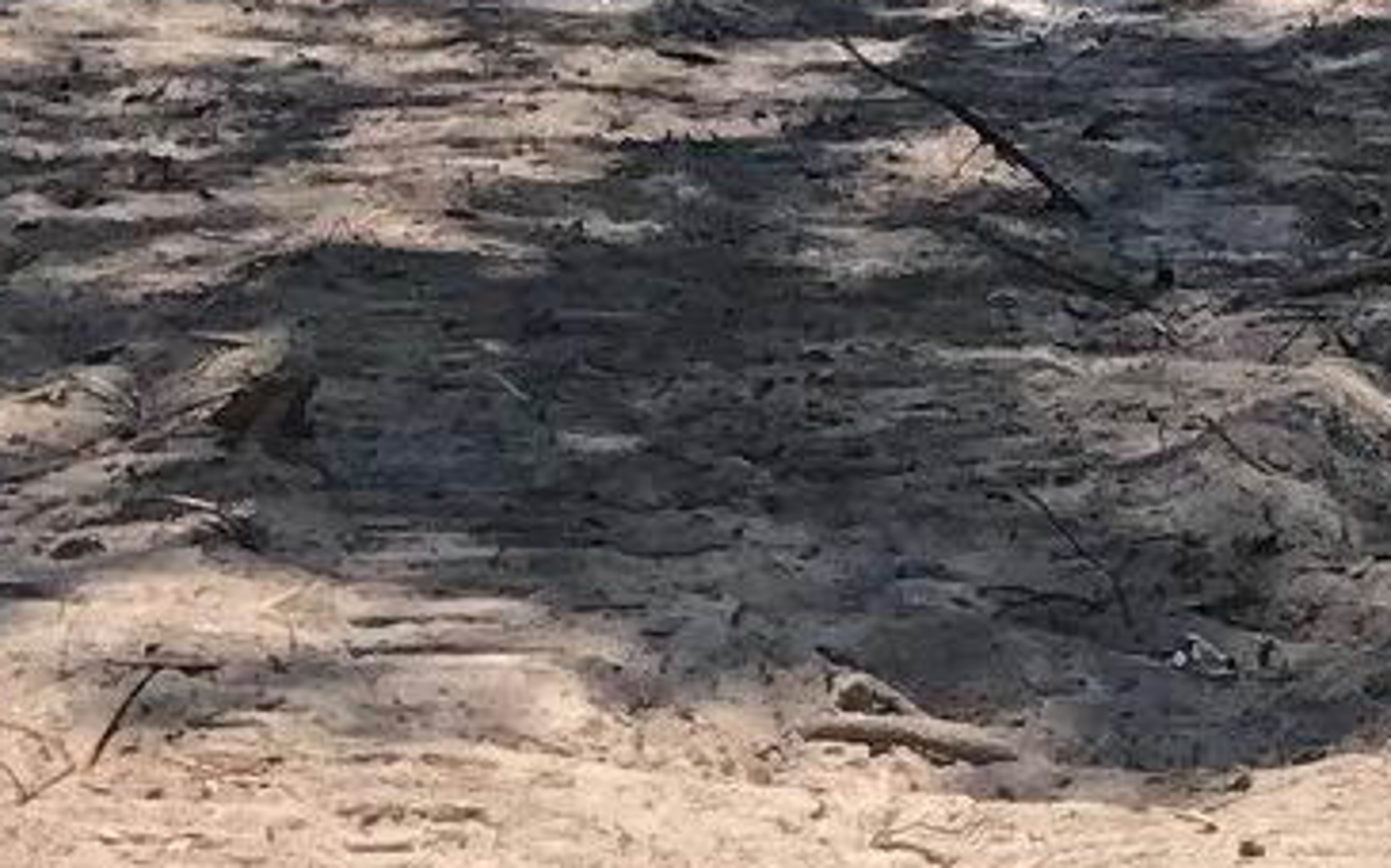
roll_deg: -1.6
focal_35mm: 164
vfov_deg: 7.1
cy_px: -1747
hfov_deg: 11.7
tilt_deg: +3.9
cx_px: 2633
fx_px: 6216
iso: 20
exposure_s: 1/1497
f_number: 1.8
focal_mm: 3.99
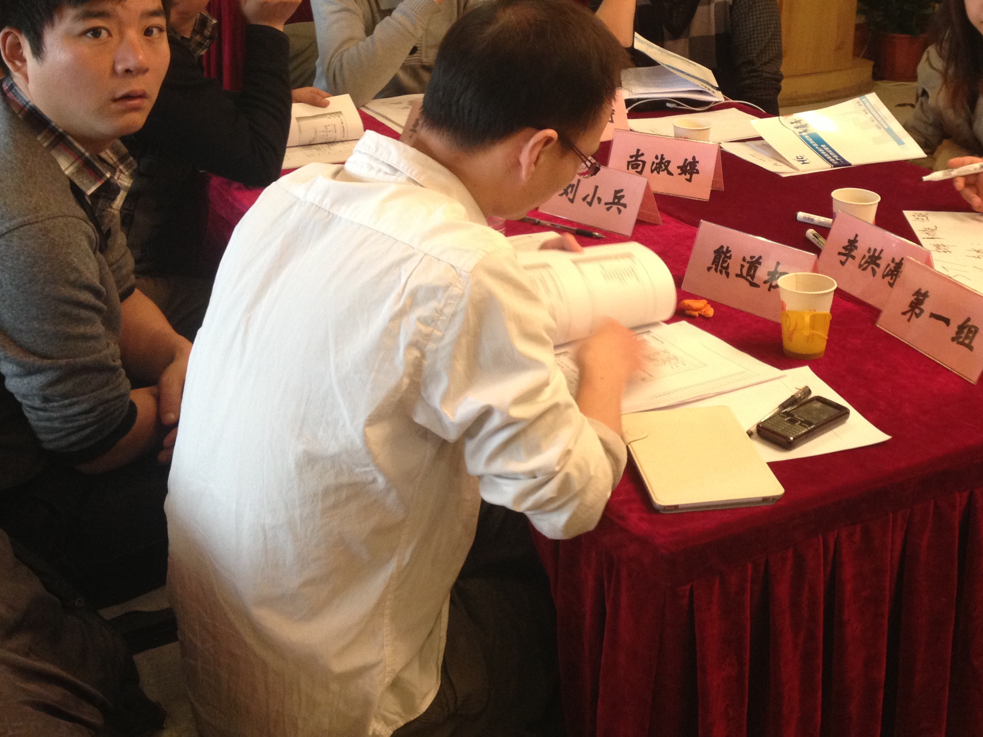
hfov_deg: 37.3
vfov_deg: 28.3
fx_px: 1448
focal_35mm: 51
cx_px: 615
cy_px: 215
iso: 160
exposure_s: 1/20
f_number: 2.4
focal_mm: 4.28
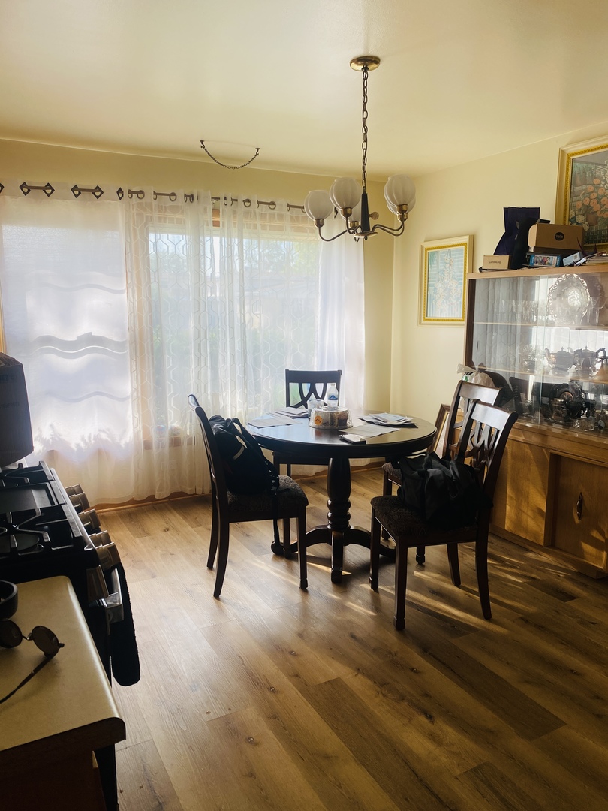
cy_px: 406
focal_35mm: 26
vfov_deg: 67.3
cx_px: 304
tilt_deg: -9.5
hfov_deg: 53.1
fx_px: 609
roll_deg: +1.4
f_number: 1.8
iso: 32
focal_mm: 4.25
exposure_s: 1/236
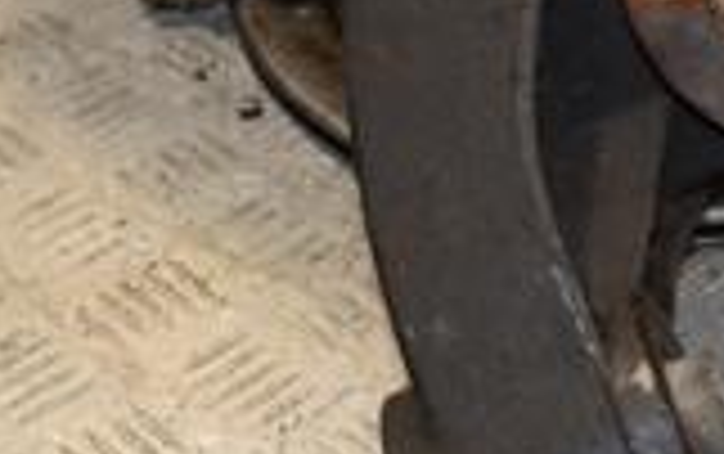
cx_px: 684
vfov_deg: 10.3
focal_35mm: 125
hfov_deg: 16.4
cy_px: -135
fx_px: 2469
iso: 800
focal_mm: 22
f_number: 6.3
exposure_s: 1/200
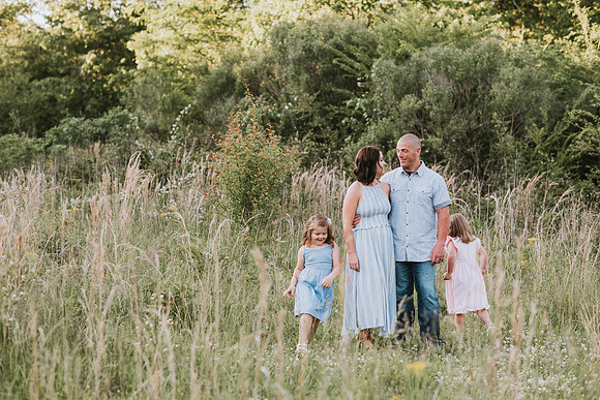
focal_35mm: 85
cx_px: 300
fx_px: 1417
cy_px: 200
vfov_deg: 16.1
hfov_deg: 23.9
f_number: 2.5
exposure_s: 1/320
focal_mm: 85
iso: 200
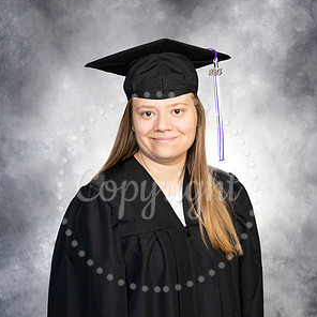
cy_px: 191
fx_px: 1140
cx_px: 157
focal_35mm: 110
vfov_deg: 15.8
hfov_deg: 15.8
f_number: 8
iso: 250
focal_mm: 85
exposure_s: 1/125
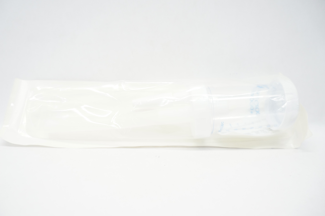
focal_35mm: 27
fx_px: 243
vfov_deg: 47.8
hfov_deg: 67.4
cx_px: 162
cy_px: 108
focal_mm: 18
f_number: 5.6
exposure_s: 1/80
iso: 800
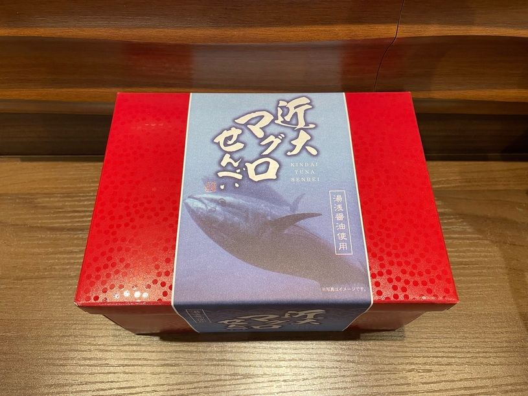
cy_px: 198
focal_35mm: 26
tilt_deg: -61.9
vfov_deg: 53.1
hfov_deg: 67.3
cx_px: 264
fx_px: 397
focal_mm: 4.2
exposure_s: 1/60
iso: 125
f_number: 1.6
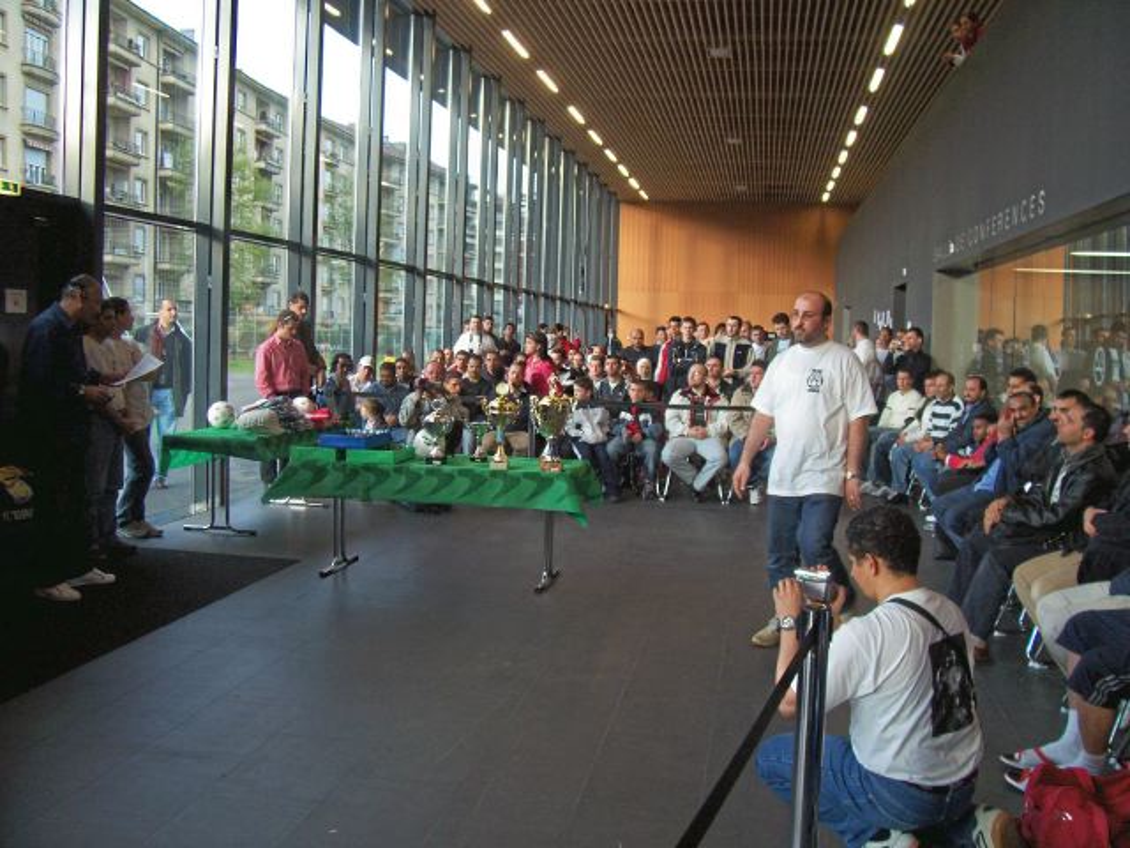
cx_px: 565
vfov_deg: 41.8
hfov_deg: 54.0
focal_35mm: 34
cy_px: 424
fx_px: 1110
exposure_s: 1/64
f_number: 2.7
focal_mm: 5.6
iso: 80
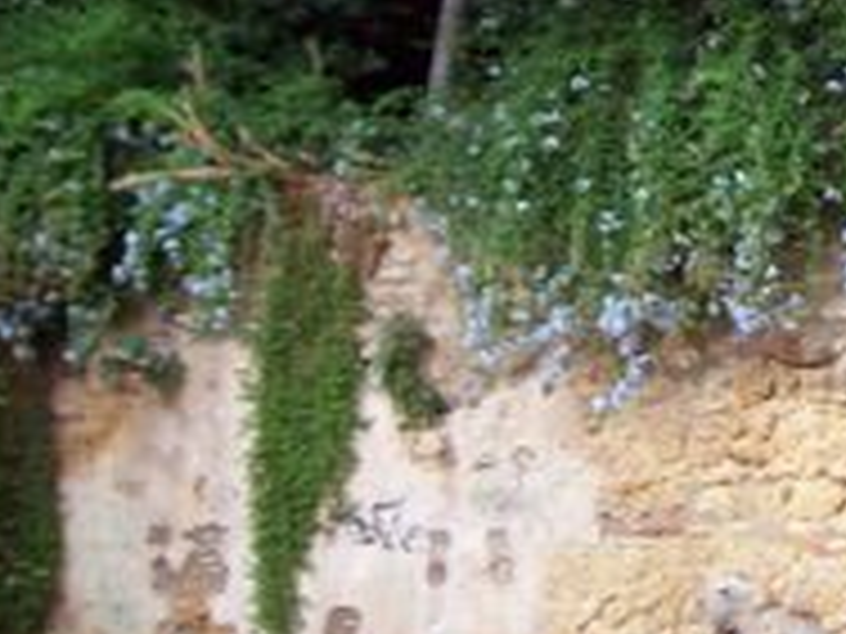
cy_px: 211
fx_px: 2248
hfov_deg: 20.3
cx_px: 950
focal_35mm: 92
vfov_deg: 16.0
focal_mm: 6
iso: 140
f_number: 2.7
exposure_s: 1/72.4
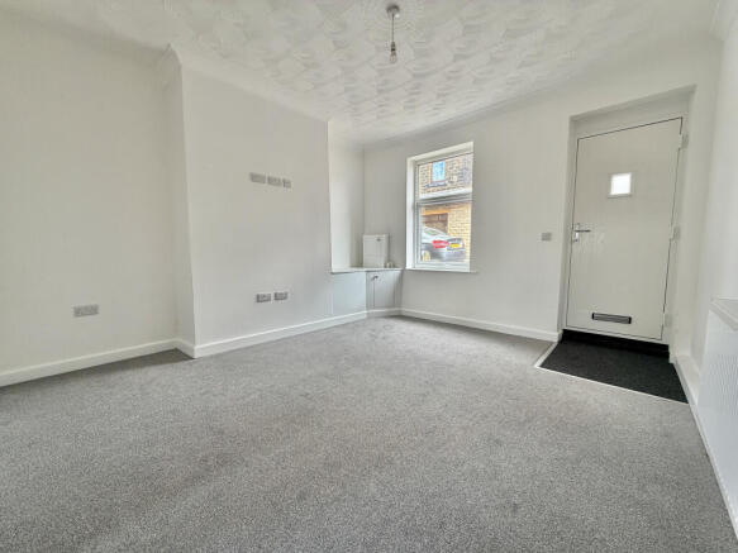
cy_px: 276
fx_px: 298
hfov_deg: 102.1
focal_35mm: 14
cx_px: 369
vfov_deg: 85.7
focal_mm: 2.22
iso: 200
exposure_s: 1/121
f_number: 2.2
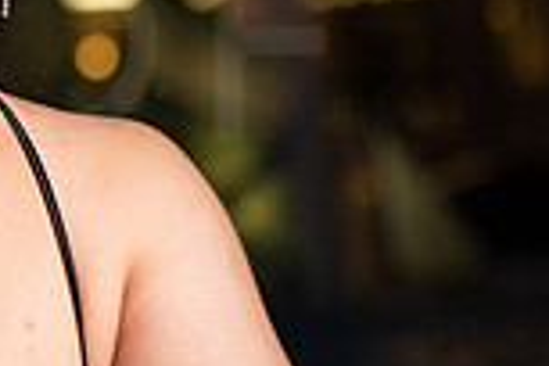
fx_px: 2028
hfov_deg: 14.7
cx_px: -176
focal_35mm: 133
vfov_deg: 10.3
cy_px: 41
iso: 800
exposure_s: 1/640
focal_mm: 35
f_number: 1.4
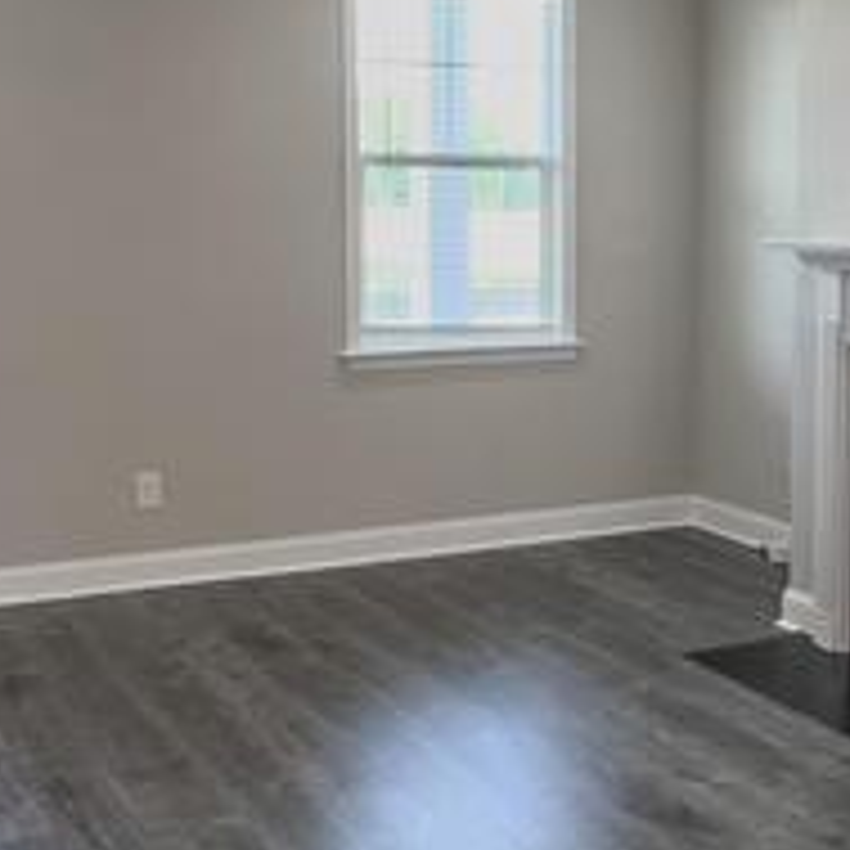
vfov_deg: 32.6
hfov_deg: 32.3
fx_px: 1445
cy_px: 315
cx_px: 623
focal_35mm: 52
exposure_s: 1/120
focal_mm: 1.57
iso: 160
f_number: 1.8
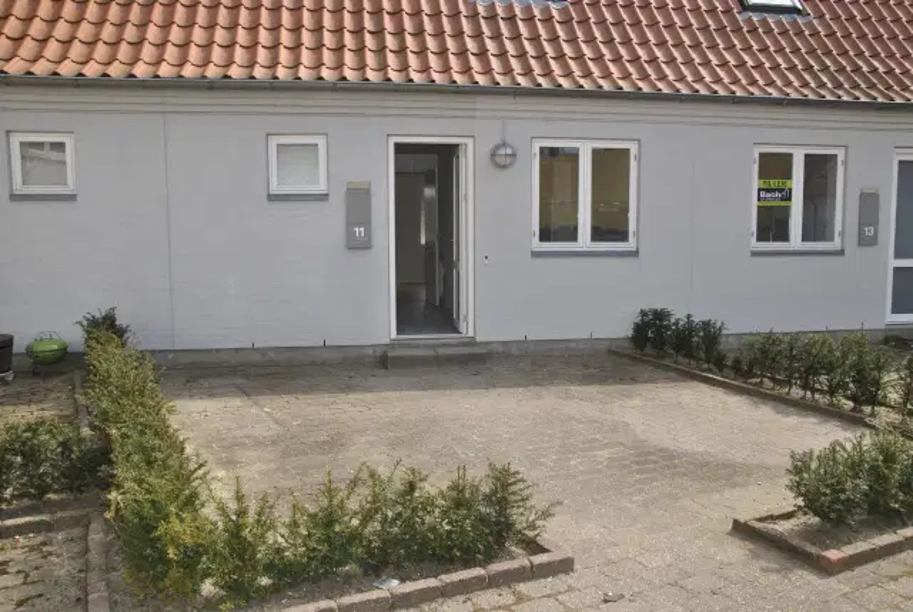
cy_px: 306
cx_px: 456
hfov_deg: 67.3
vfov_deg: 48.1
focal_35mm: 27
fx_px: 686
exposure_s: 1/200
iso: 100
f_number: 7.1
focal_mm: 18
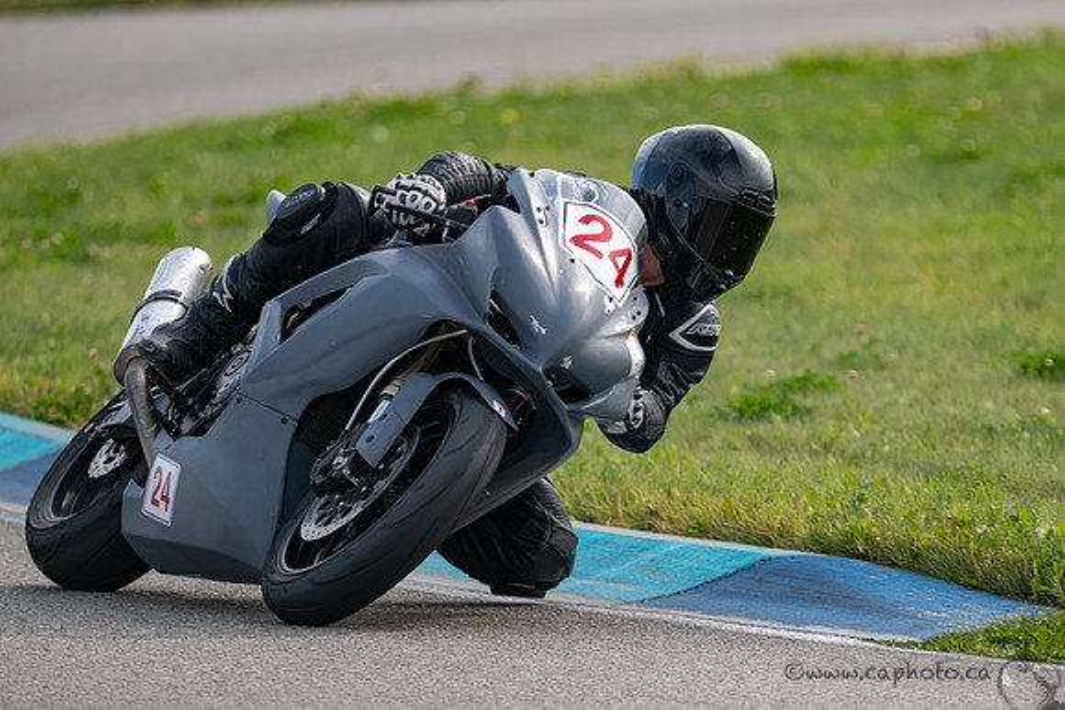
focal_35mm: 662
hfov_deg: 3.1
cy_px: 392
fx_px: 19581
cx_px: 587
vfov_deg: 2.1
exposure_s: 1/1250
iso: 450
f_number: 6.3
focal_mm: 600
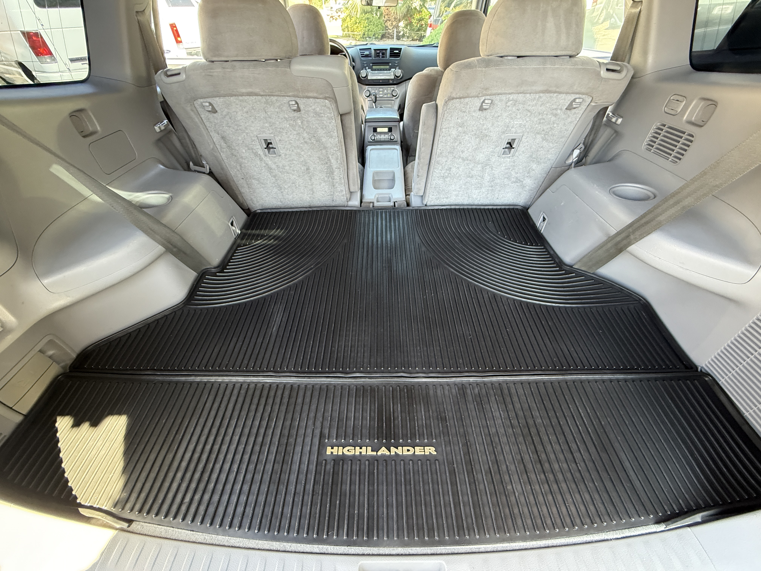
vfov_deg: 85.7
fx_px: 308
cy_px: 286
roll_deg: +4.6
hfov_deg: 102.1
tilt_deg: -40.4
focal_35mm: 14
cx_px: 380
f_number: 2.2
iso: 320
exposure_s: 1/87
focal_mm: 2.22
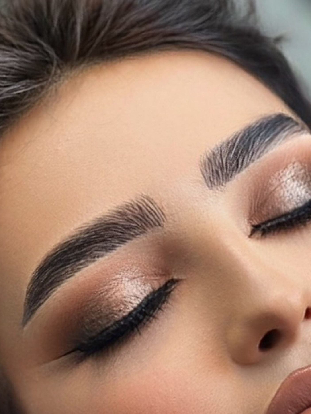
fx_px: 1988
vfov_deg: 11.9
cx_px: 246
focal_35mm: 166
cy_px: 319
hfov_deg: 8.9
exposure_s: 1/100
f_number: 2.8
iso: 100
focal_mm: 9
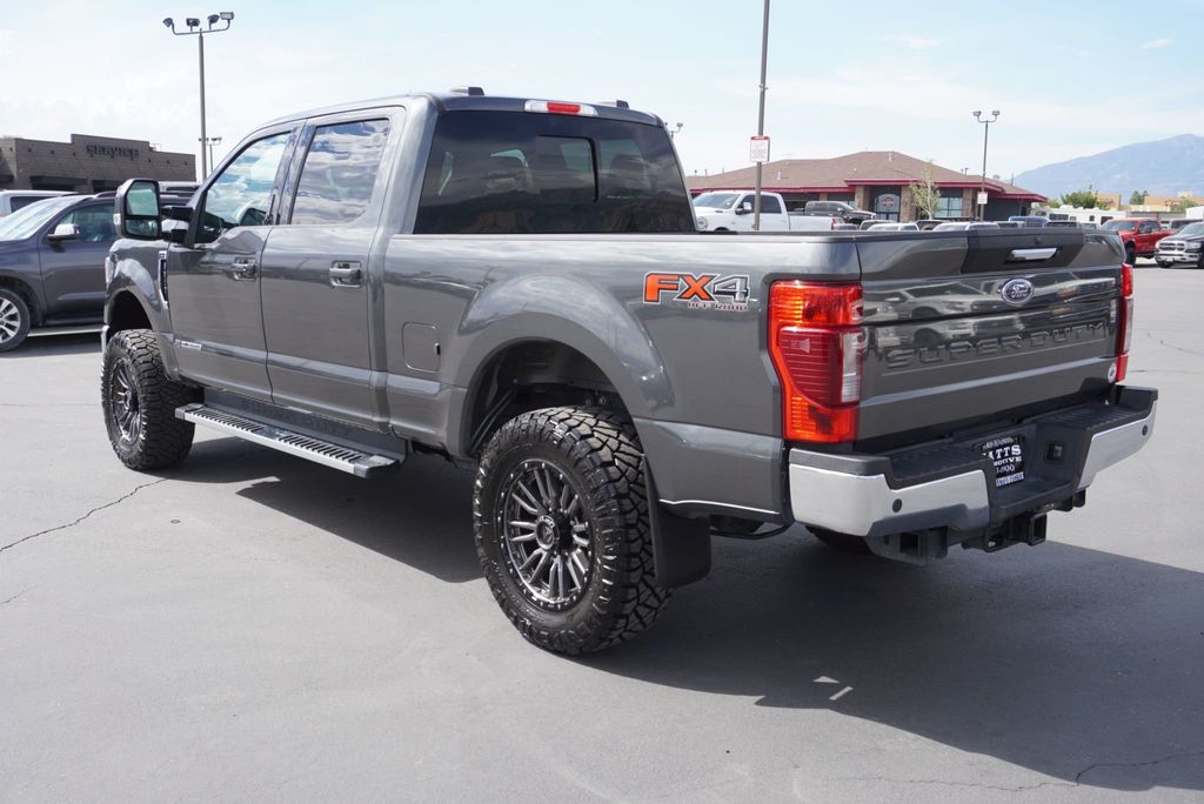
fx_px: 1104
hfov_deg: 57.2
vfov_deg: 40.0
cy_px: 402
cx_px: 602
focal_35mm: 33
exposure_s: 1/200
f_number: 7.1
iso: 100
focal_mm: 22
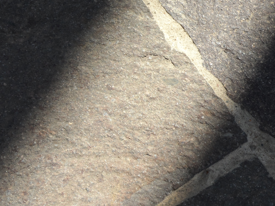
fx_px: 1049
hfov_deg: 14.9
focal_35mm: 132
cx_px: 173
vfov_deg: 11.2
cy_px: 25
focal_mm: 12.8
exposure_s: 1/250
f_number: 4.6
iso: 80
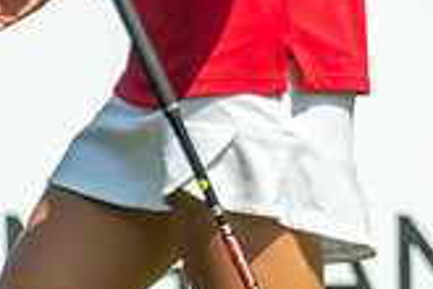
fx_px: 22226
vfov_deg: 0.7
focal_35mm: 1848
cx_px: 761
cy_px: -178
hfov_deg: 1.1
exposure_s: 1/2000
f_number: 5
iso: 320
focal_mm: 300
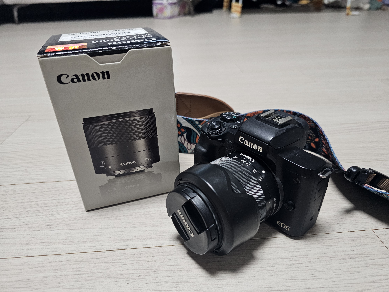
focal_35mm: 23
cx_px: 194
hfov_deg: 73.9
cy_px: 146
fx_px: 258
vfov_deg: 58.9
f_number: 1.7
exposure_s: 1/240
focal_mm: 6.3
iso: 1000
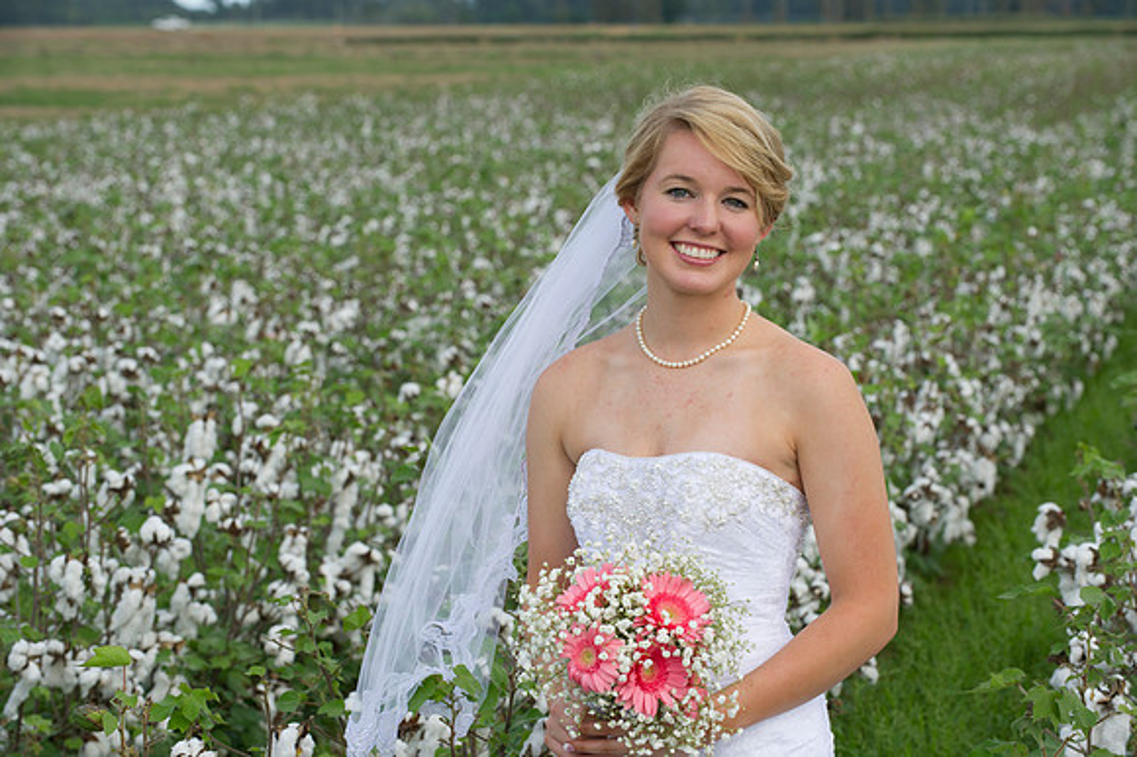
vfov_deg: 11.4
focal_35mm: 120
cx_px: 568
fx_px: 3788
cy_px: 378
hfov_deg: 17.1
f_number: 8
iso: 200
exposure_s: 1/160
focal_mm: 120
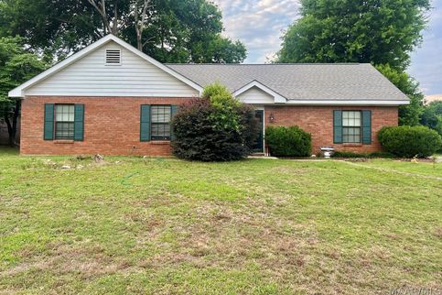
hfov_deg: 65.5
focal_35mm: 28
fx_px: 344
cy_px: 128
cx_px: 215
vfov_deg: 46.3
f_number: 1.5
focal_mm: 5.7
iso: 64
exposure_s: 1/161
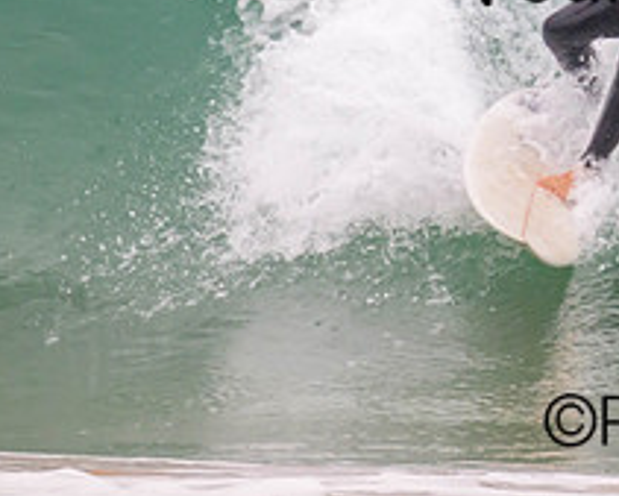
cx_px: 772
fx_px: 37812
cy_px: -66
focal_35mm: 2063
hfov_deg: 0.9
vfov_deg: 0.8
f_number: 11
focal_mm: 800
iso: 1250
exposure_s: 1/2000
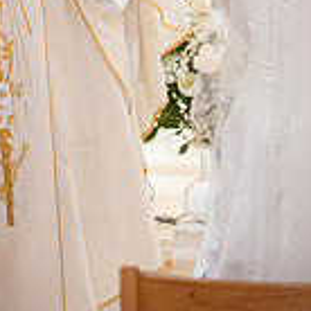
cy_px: -116
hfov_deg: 4.8
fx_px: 3710
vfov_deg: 4.8
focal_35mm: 365
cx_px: -126
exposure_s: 1/160
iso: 2000
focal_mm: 102
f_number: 2.8
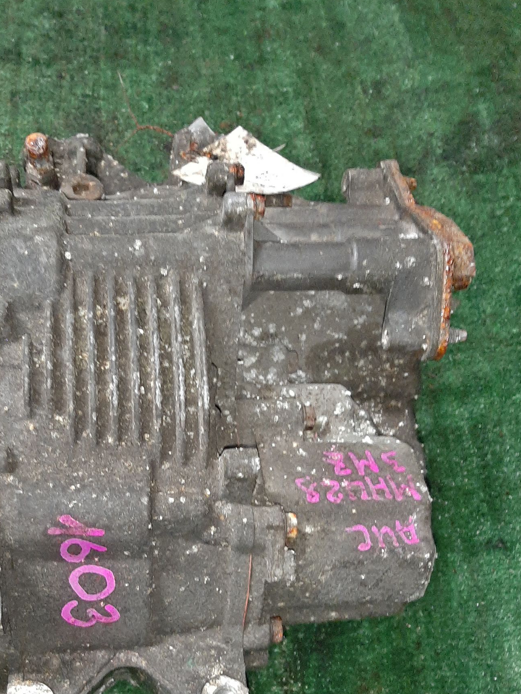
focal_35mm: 39
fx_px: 783
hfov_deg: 36.1
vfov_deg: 46.9
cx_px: 143
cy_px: 477
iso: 255
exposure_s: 1/25
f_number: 1.7
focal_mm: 3.93
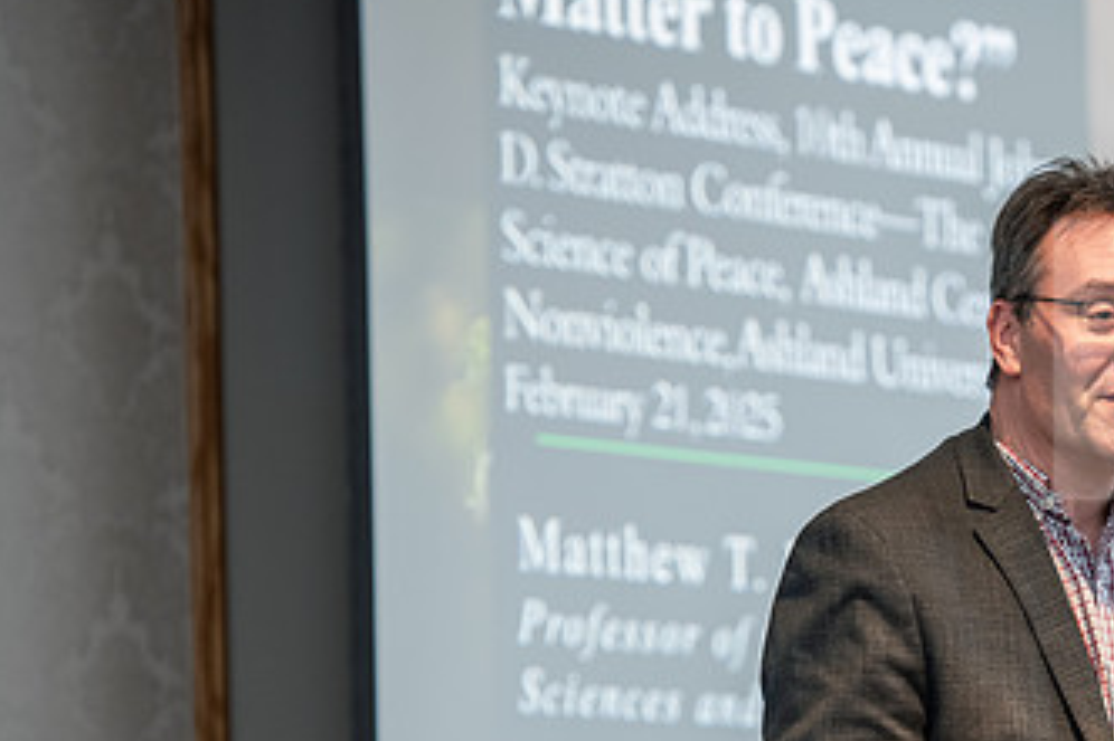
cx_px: 953
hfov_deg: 7.6
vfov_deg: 5.1
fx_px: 8381
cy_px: 625
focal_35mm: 271
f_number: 3.2
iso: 1250
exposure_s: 1/200
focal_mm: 155
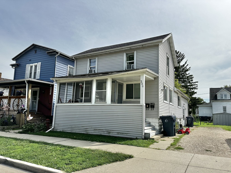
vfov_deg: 56.8
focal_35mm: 24
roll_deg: -2.1
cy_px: 86
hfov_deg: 71.6
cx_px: 116
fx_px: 160
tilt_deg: +8.2
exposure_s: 1/6211
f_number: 1.78
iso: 80
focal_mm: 6.86
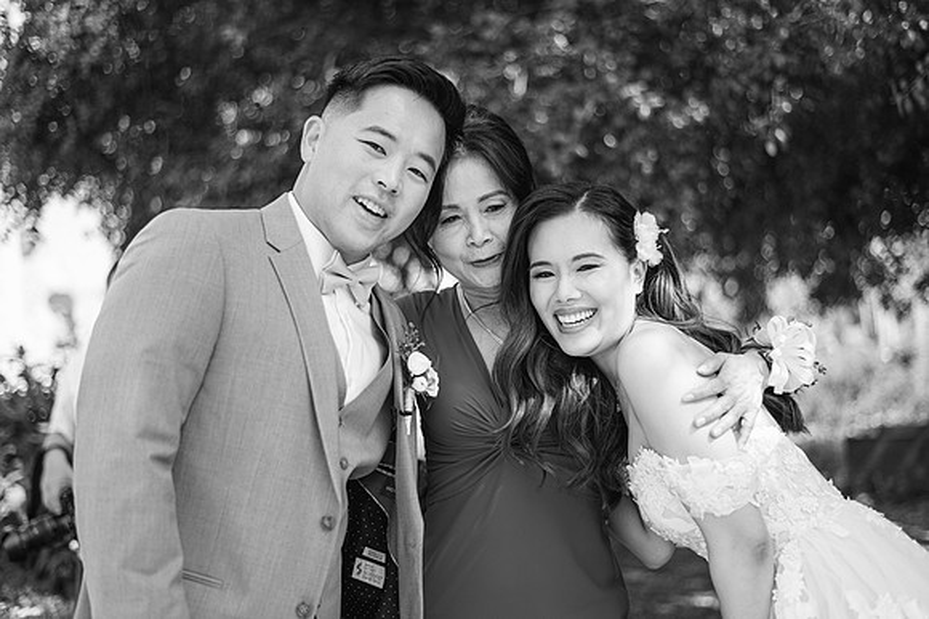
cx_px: 464
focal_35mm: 50
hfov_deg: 39.6
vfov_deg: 27.0
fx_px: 1289
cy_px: 310
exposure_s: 1/800
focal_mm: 50
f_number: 2
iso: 100
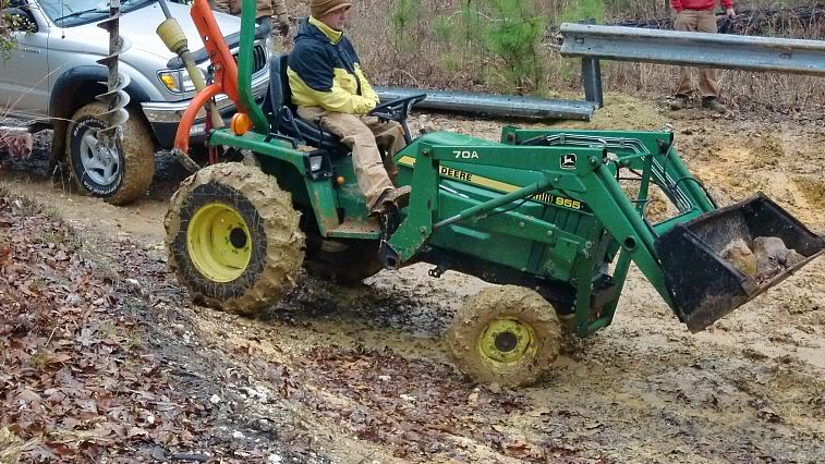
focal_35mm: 76
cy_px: 169
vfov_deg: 15.9
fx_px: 1663
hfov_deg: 27.9
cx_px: 429
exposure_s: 1/60
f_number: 4.6
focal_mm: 11.5
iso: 400
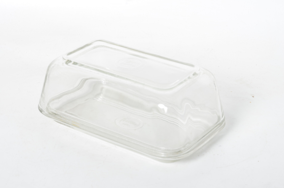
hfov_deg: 27.0
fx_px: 590
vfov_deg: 18.1
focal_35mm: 75
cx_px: 142
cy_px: 94
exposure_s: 1/125
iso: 100
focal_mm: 50
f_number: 11
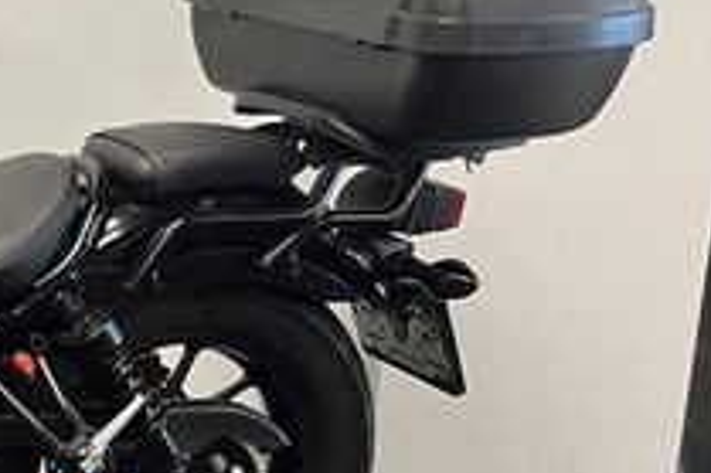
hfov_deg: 20.9
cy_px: 337
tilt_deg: -12.3
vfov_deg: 16.4
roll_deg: -0.4
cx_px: -350
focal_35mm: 83
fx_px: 1638
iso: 100
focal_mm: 5.1
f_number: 1.6
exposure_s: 1/50
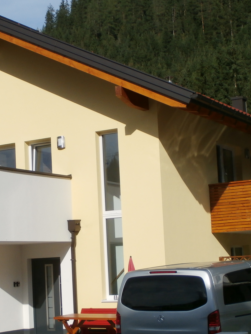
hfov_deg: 20.4
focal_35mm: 72
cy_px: 203
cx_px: 98
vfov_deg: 27.0
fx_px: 696
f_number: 3.5
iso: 100
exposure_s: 1/1250
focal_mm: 6.6
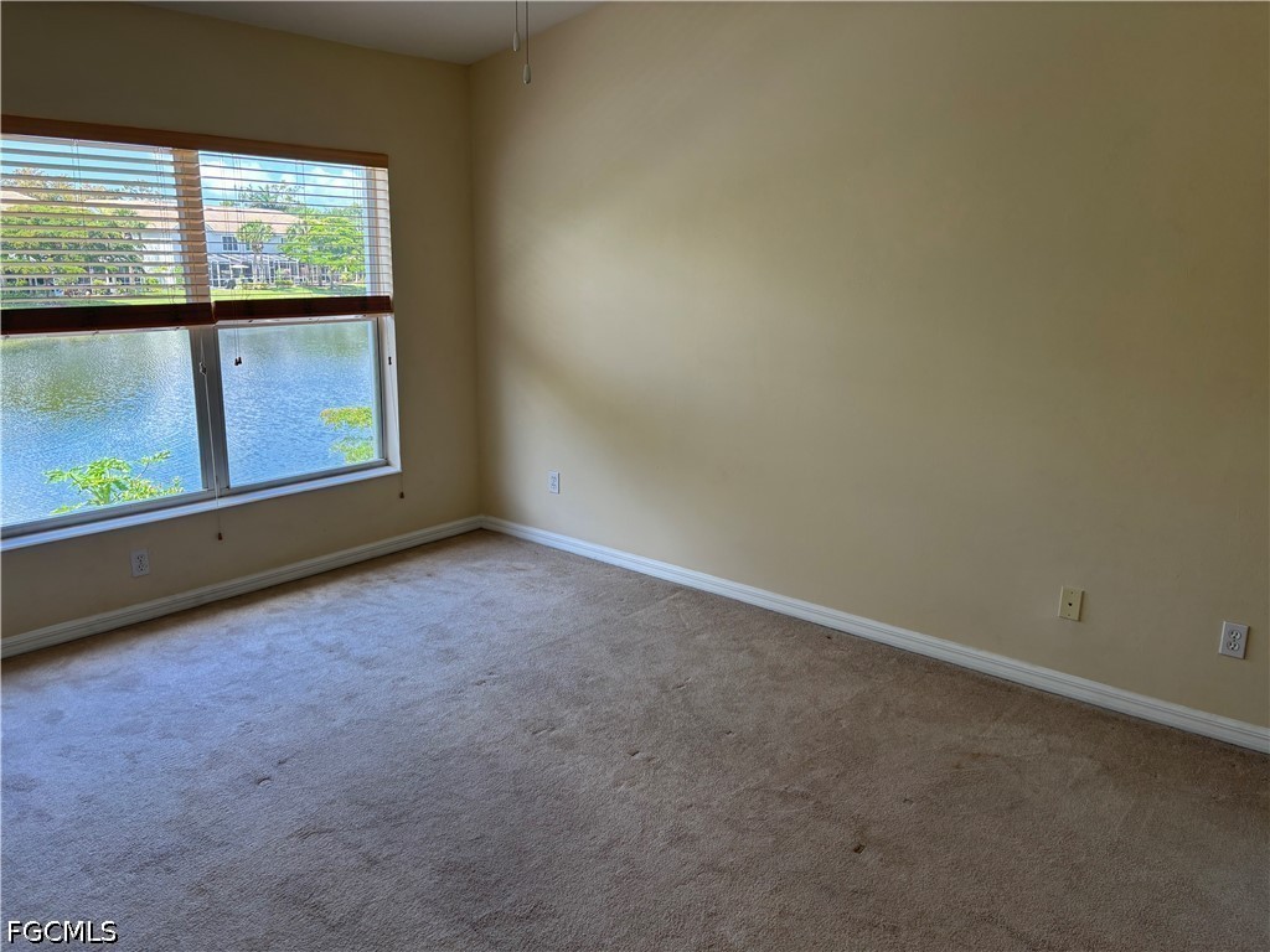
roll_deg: -1.5
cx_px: 635
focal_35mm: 26
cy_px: 476
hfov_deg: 67.3
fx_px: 954
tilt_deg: -12.4
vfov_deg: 53.1
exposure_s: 1/158
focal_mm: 5.96
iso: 64
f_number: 1.6
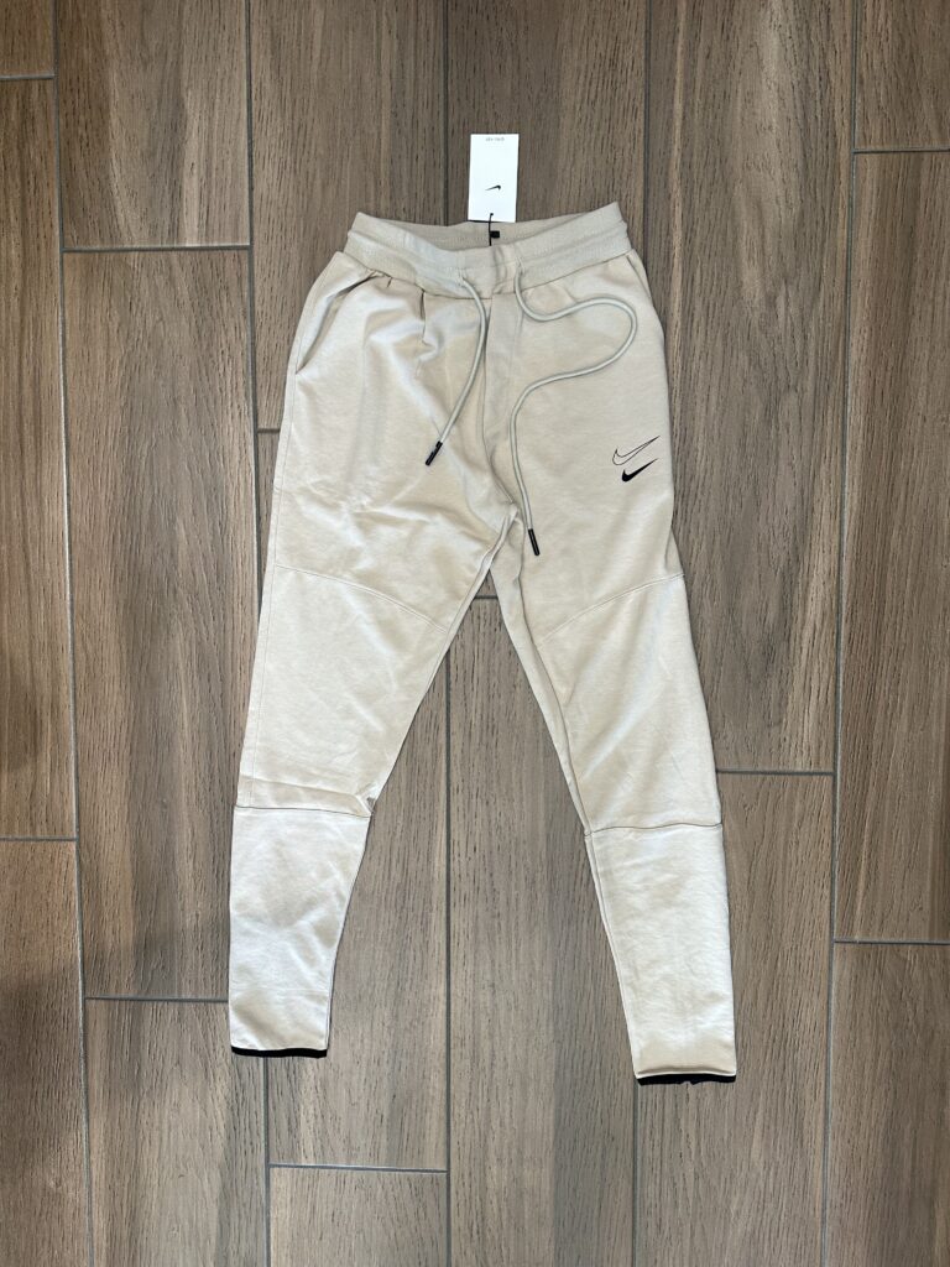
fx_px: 878
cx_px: 475
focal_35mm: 24
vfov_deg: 71.6
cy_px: 634
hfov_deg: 56.8
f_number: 1.78
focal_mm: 6.86
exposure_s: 1/100
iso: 160
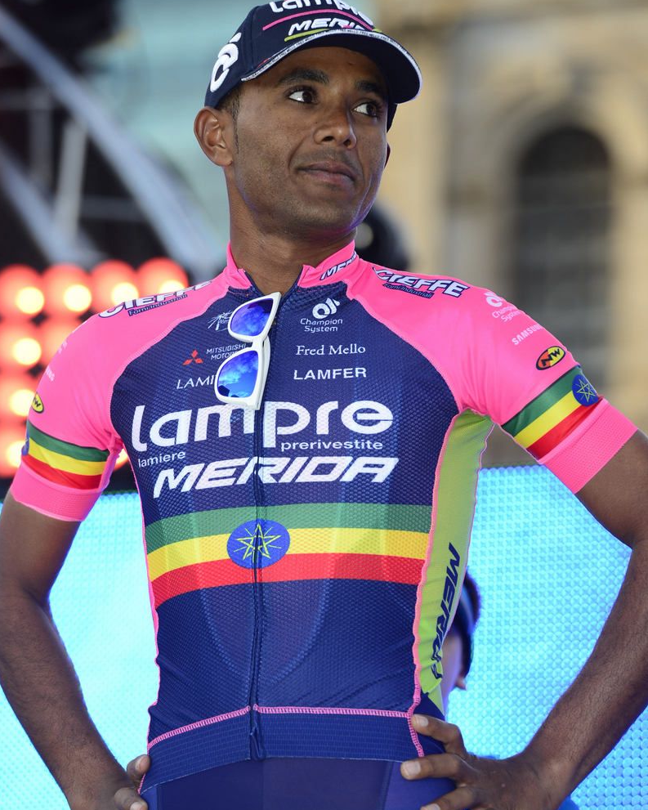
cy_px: 377
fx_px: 5441
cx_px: 323
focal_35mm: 227
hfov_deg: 6.8
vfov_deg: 8.5
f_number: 5
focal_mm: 200
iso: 200
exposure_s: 1/250
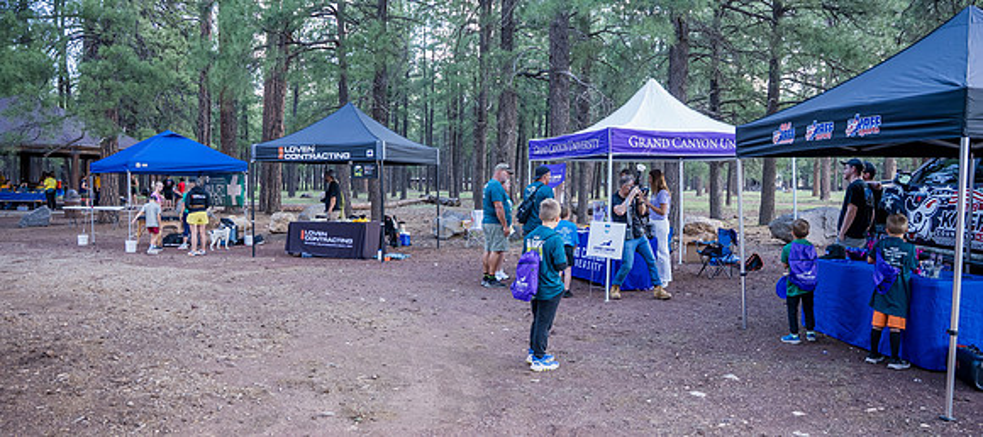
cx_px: 492
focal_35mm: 26
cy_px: 216
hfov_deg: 73.5
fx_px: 658
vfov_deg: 36.8
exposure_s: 1/200
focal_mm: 24
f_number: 3.2
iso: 400
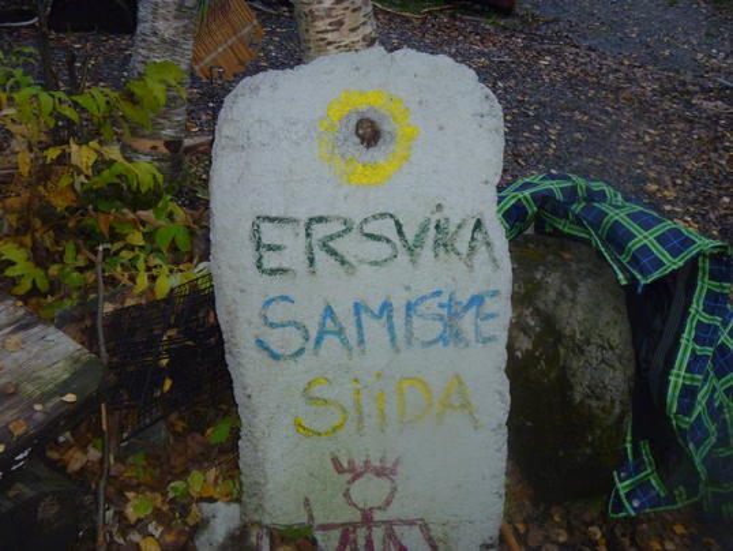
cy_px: 276
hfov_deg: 52.6
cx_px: 366
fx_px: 741
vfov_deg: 40.7
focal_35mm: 35
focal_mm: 6.3
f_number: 3.5
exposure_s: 1/60
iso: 400
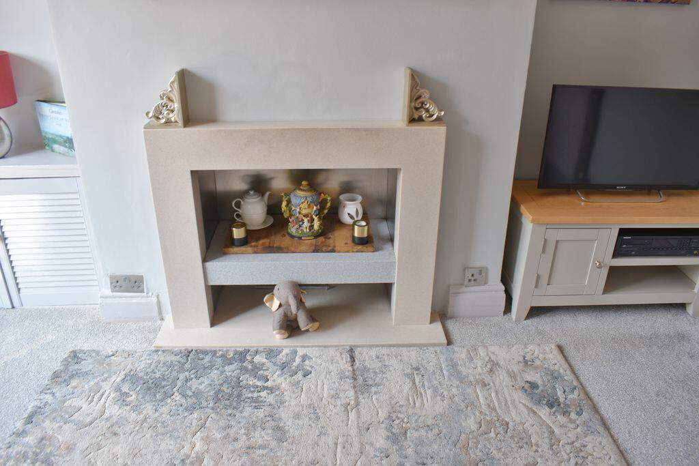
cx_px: 350
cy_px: 233
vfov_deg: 47.9
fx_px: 524
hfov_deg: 67.4
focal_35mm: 27
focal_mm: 18
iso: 100
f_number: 5.6
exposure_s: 1/20
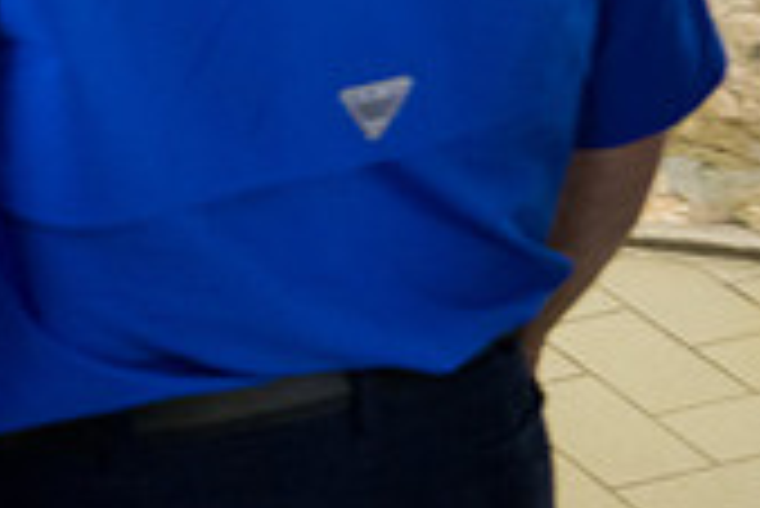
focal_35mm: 189
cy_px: -330
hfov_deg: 10.5
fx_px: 3993
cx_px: -418
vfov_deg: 7.1
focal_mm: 55
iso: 1600
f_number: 3.5
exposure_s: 1/25
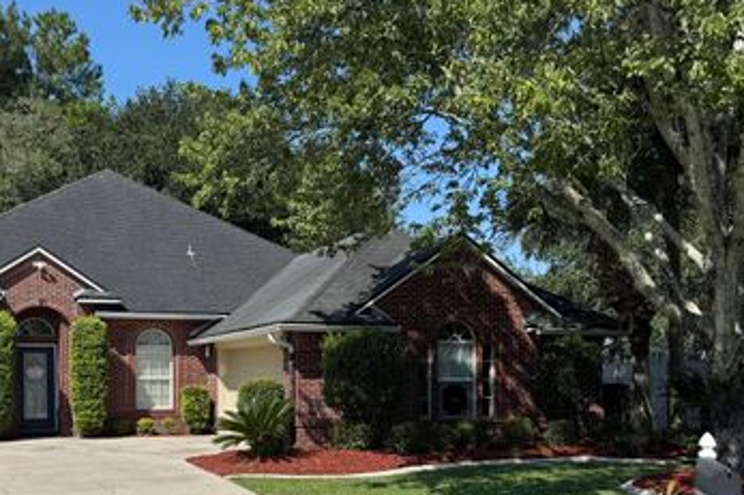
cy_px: 327
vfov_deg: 36.5
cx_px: 259
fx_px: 744
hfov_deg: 52.3
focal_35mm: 36
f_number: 1.78
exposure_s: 1/5319
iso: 80
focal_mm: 6.76
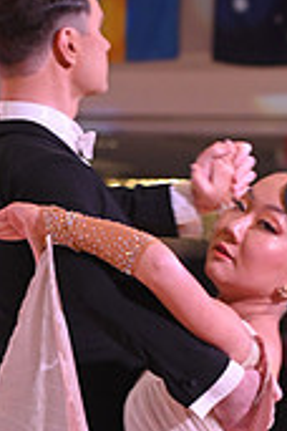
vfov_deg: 5.9
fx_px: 4125
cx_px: 117
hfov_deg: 4.0
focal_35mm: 345
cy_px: 537
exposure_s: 1/320
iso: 2500
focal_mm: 102
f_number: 5
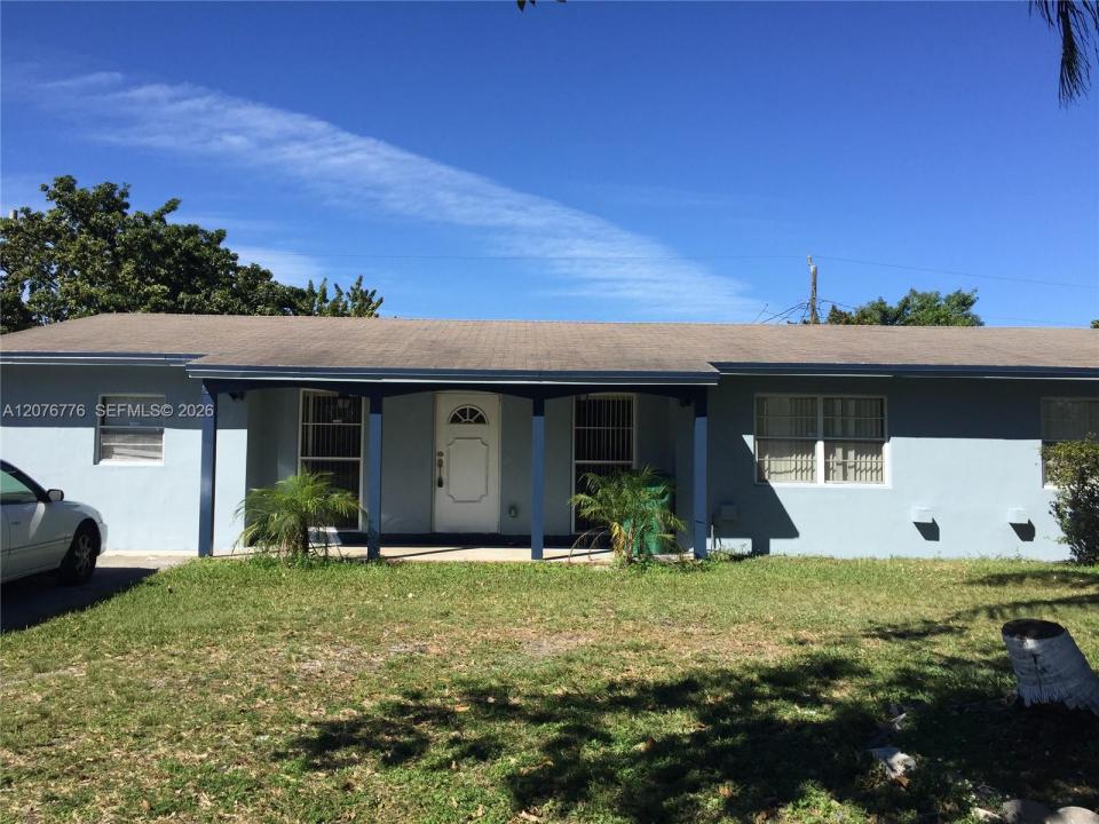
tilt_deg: +3.0
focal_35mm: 29
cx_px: 550
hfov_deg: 61.7
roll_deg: -0.7
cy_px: 412
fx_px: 921
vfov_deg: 48.2
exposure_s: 1/1799
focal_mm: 4.15
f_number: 2.2
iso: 32
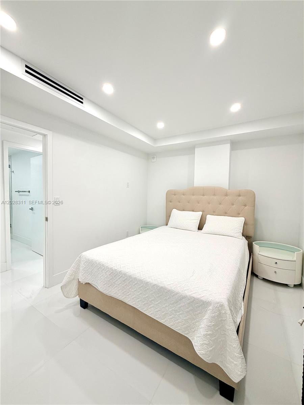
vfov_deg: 102.1
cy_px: 202
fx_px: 164
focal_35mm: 14
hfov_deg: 85.7
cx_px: 152
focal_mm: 2.22
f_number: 2.2
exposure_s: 1/120
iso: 100
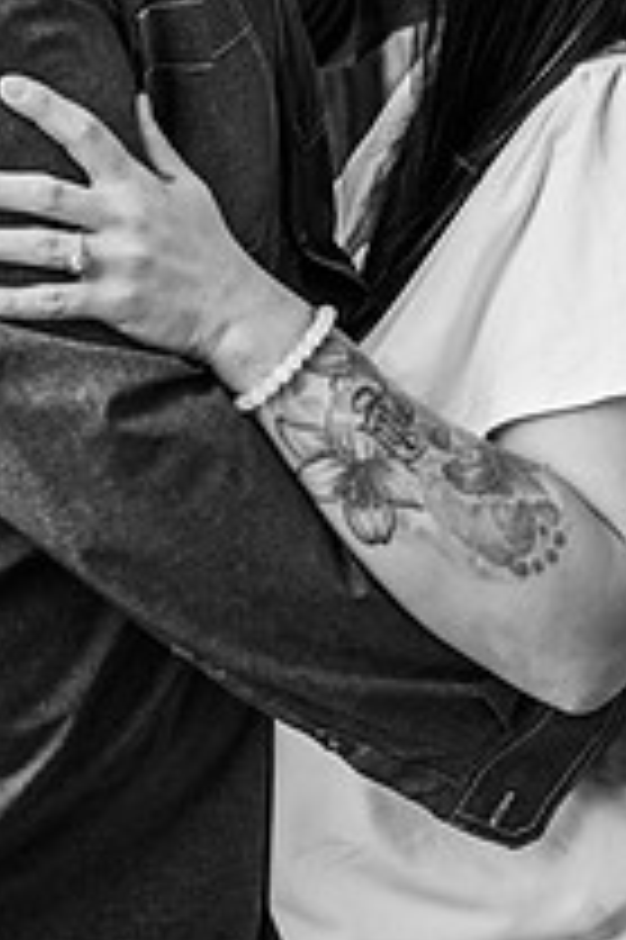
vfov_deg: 13.6
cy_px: 216
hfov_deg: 9.1
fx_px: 3945
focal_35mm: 151
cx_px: 315
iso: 320
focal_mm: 70
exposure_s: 1/250
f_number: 3.5
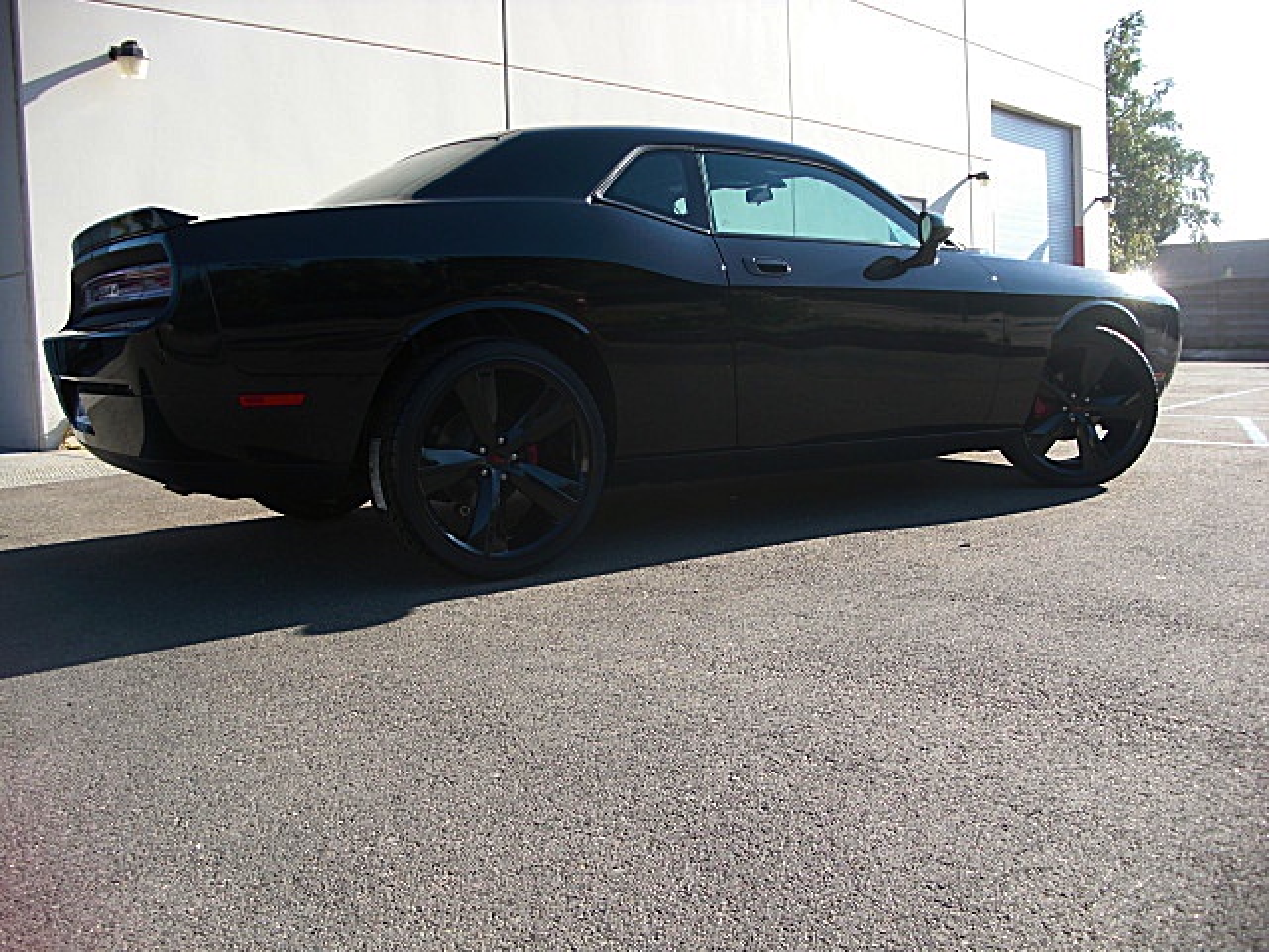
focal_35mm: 36
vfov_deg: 39.7
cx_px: 634
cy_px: 476
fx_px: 1320
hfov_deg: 51.4
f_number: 2.8
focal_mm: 6.3
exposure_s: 1/320
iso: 50
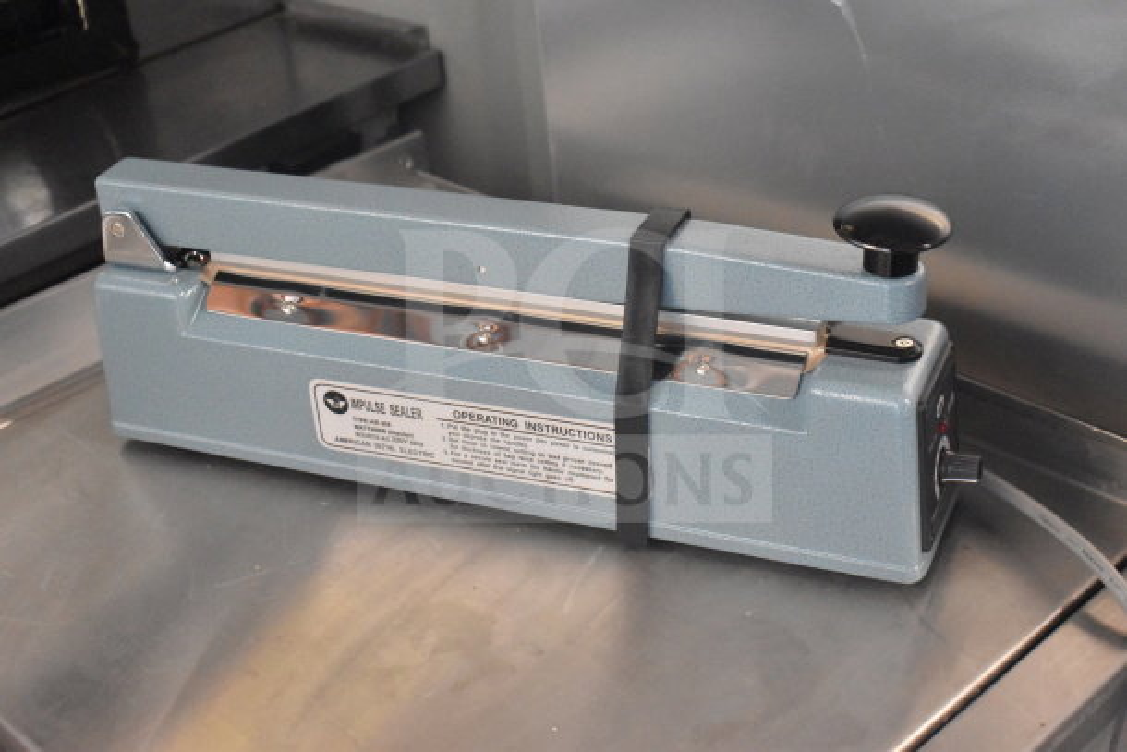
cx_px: 564
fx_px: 1644
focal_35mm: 52
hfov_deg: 37.8
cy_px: 376
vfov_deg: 25.8
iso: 9000
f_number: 4.5
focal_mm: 35
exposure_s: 1/60
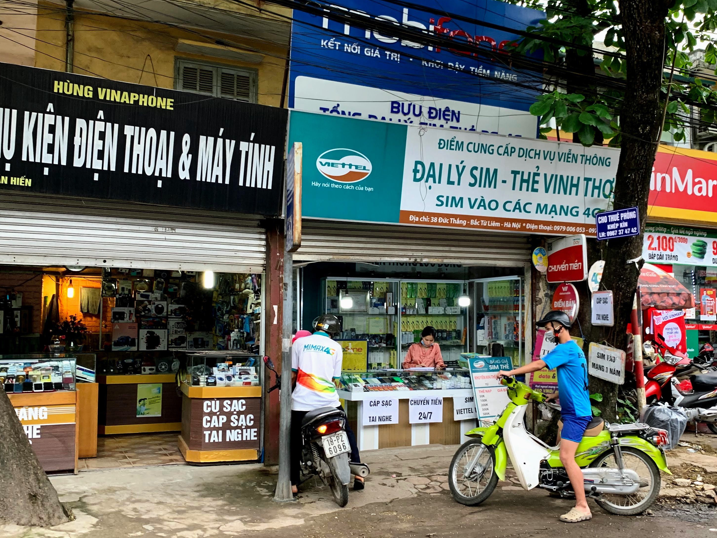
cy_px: 295
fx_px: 746
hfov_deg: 51.3
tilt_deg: +2.6
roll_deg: -0.8
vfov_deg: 39.6
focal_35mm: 36
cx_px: 383
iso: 80
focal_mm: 4.25
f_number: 1.8
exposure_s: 1/121
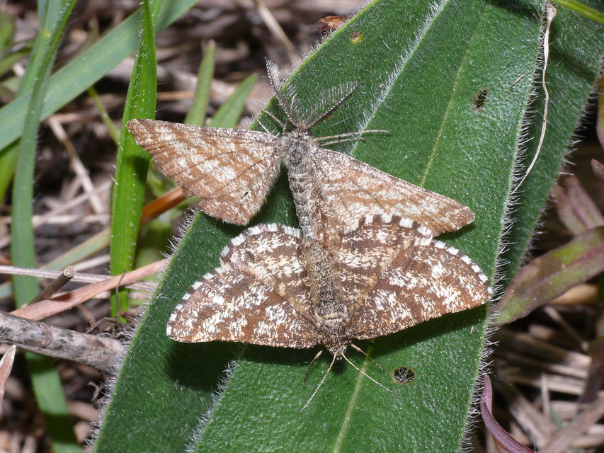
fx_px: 2461
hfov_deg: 14.0
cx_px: 302
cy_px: 226
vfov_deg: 10.5
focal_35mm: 141
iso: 200
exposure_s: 1/640
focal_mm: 29.8
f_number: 11
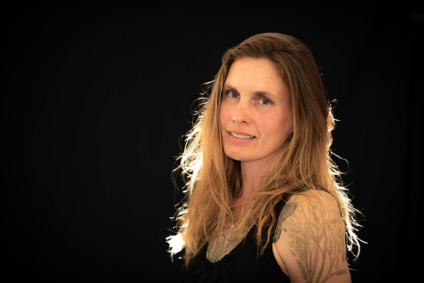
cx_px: 212
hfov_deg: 12.8
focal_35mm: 160
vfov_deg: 8.6
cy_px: 142
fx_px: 1885
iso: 50
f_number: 2.8
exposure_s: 1/30
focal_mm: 160
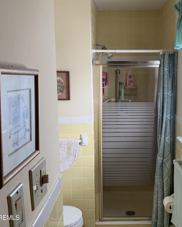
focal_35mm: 38
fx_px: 256
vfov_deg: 47.9
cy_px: 114
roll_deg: -1.2
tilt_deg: -8.9
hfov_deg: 38.8
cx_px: 119
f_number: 1.8
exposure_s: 1/60
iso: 50
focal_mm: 3
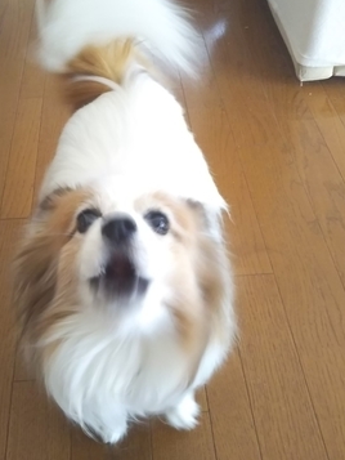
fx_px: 558
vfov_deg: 44.8
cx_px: 142
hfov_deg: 34.3
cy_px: 225
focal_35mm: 42
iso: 400
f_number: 2.2
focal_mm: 4
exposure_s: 1/30
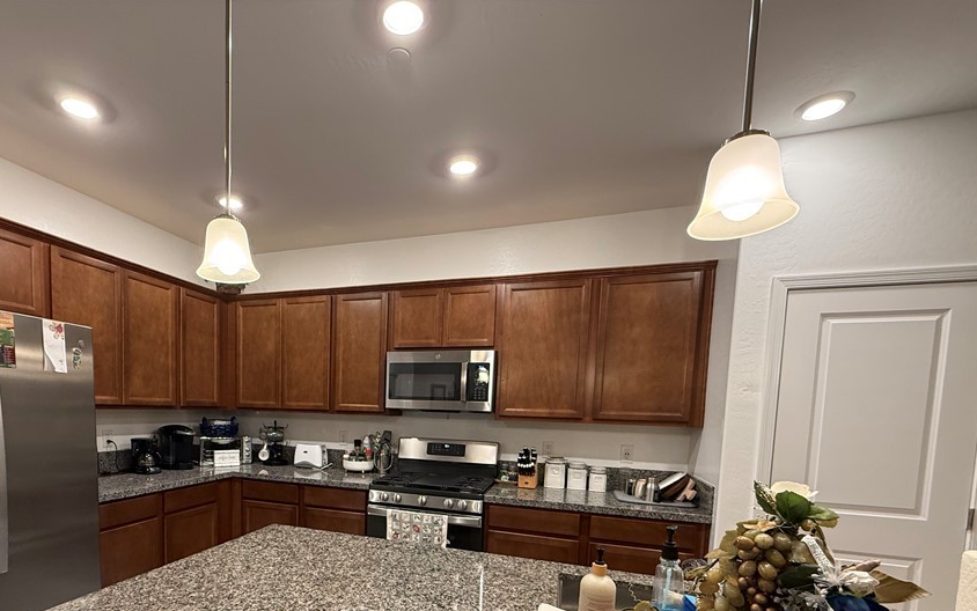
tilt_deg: -3.5
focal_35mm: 18
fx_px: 479
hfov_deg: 89.8
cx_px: 387
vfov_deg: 62.1
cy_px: 442
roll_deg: -1.6
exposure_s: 1/60
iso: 400
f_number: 2.2
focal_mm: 2.22
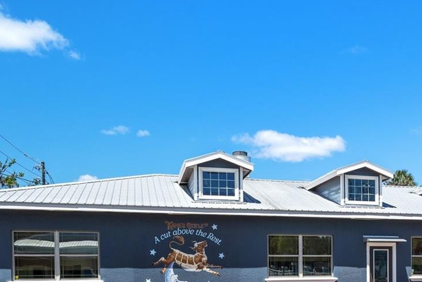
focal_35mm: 44
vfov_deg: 28.5
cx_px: 309
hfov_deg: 43.3
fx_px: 516
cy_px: 287
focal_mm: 20
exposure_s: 1/200
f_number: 8
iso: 250
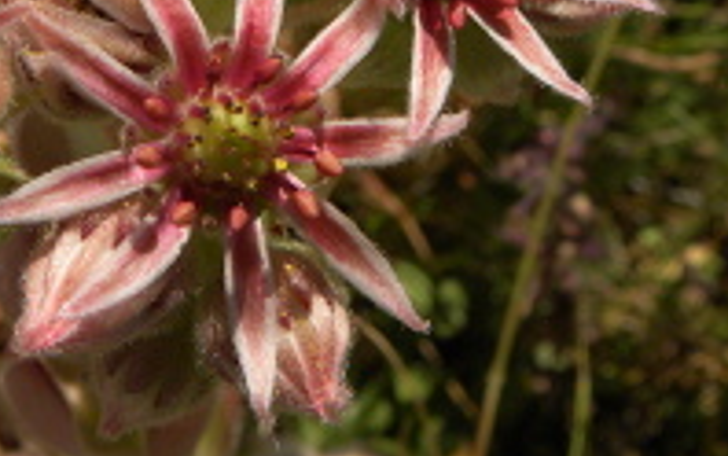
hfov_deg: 17.5
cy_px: -103
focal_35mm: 118
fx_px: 2342
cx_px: 140
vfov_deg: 10.9
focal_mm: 8.2
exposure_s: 1/640
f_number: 6.3
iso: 100
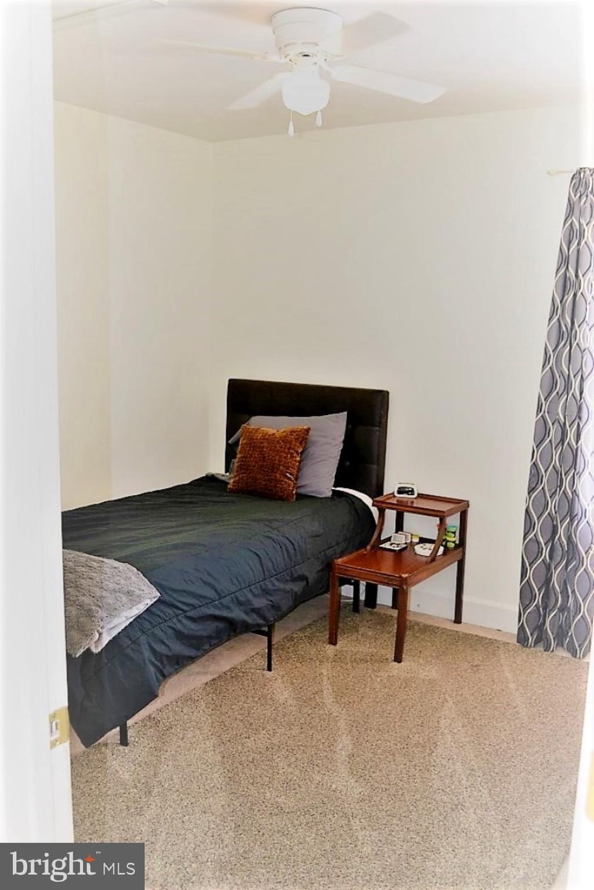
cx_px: 297
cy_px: 445
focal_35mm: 33
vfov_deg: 57.2
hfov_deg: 40.0
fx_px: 816
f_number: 3.8
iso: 640
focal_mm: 22
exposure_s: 1/60
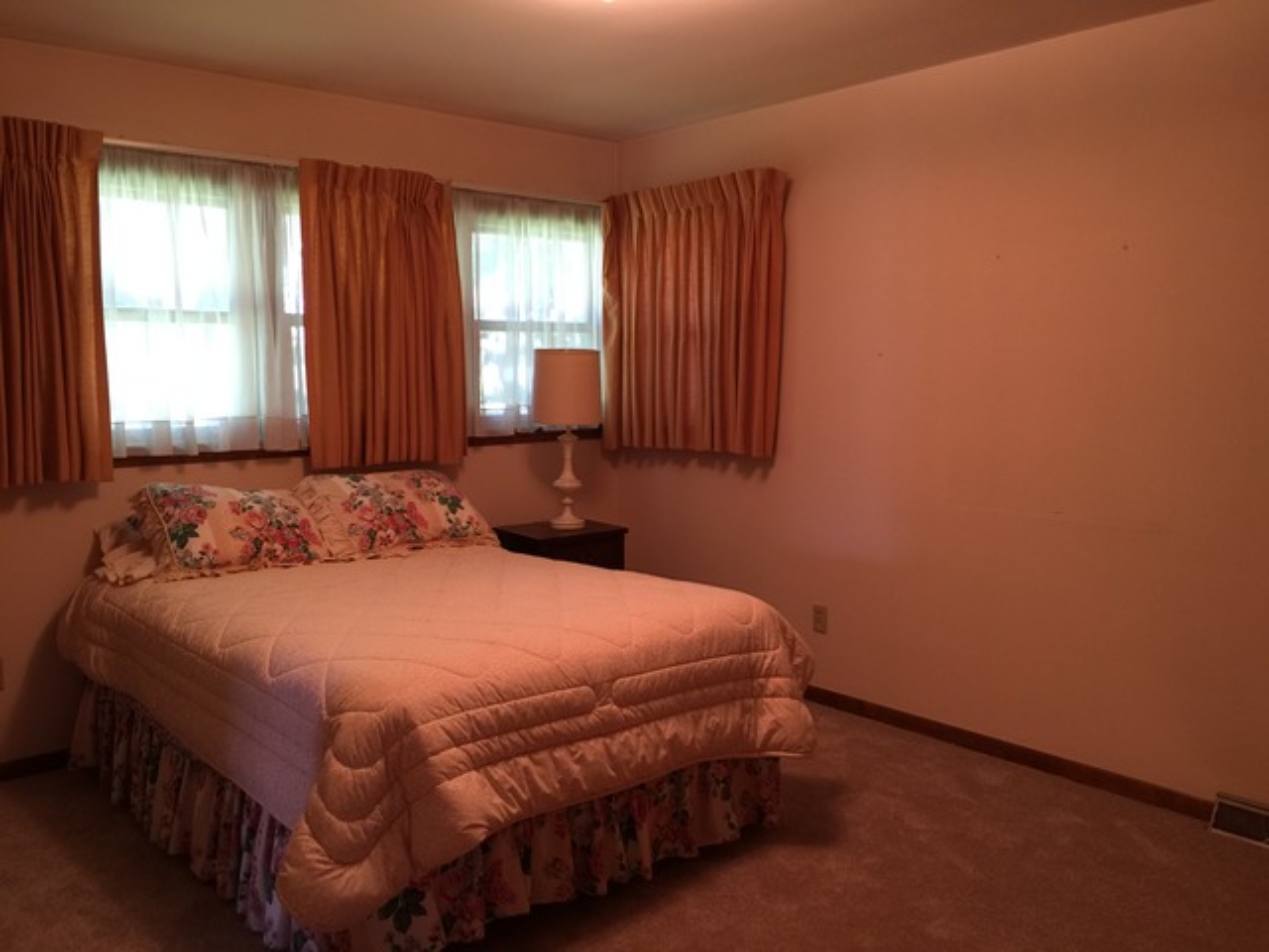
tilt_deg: -7.1
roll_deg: -0.6
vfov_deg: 48.2
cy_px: 476
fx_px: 1063
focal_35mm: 29
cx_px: 634
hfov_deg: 61.7
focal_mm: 4.15
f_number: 2.2
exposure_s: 1/15
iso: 40
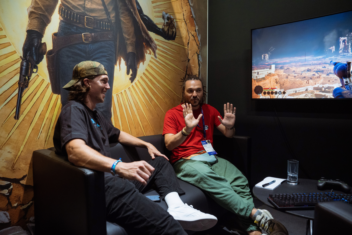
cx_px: 176
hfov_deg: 73.7
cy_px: 118
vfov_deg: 53.1
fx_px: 235
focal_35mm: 24
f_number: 4
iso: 6400
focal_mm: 24
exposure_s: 1/160
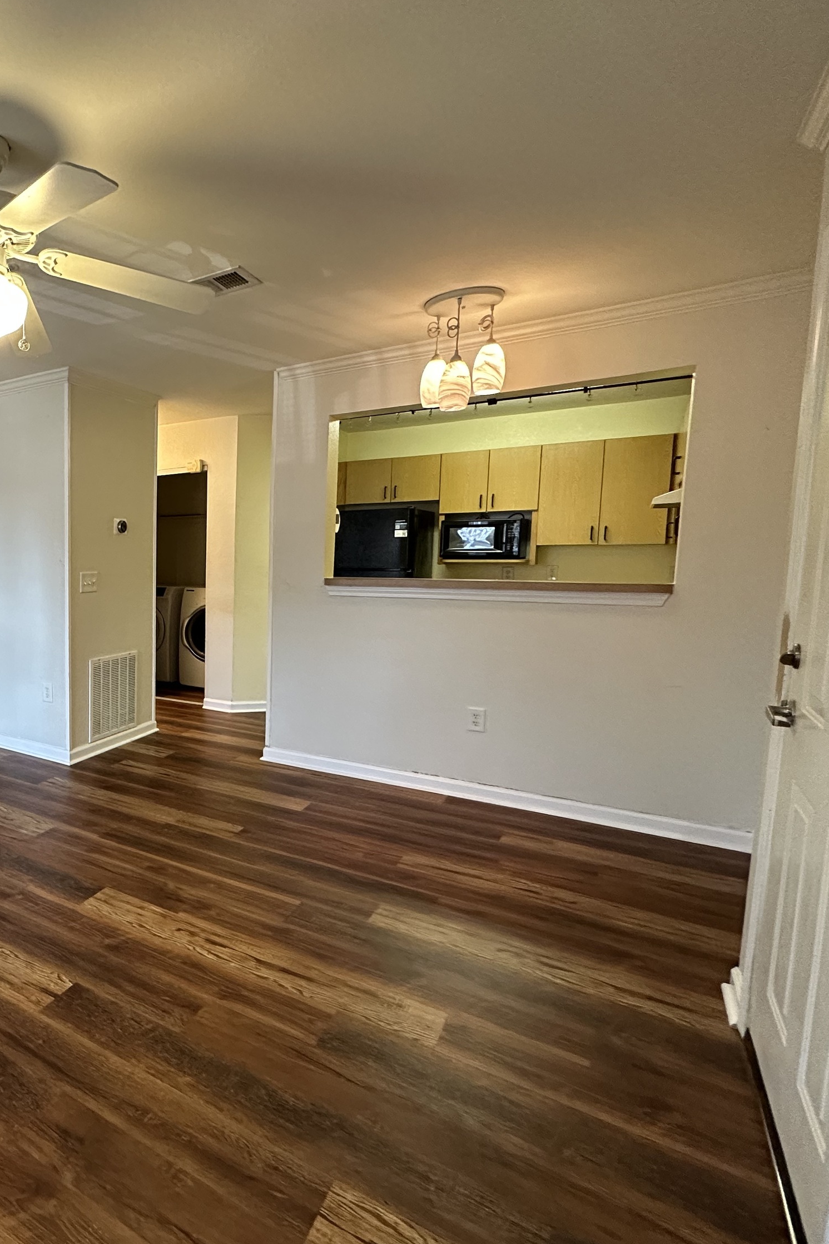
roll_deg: +0.0
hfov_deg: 53.8
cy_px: 624
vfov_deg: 84.0
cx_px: 78
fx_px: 691
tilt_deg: -5.8
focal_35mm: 20
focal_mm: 2.22
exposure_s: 1/60
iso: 500
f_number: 2.2
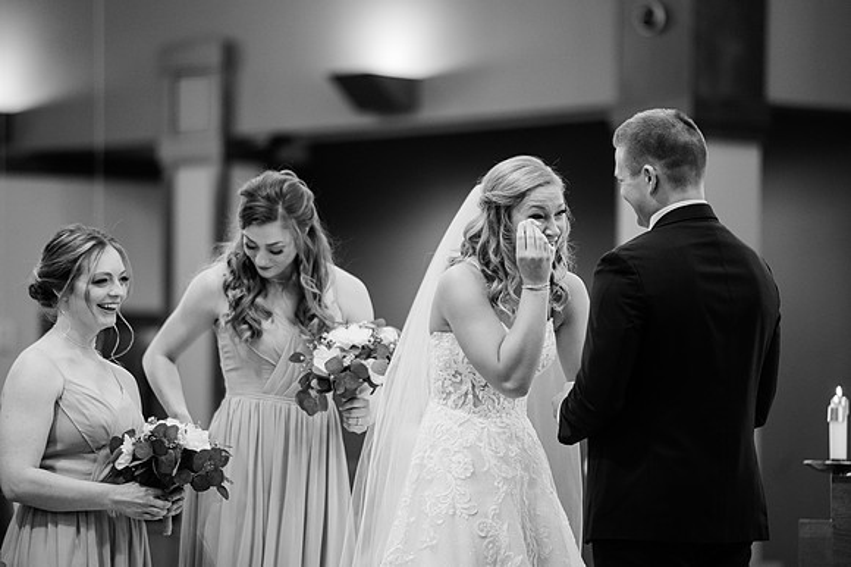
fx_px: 4725
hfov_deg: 10.3
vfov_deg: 6.9
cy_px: 284
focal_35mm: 200
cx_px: 426
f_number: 2.8
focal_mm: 200
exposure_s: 1/250
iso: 1000
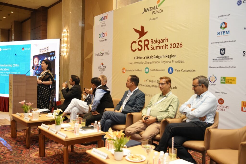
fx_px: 232
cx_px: 123
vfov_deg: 38.9
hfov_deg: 55.8
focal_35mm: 34
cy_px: 82
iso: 1600
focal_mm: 34
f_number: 4.5
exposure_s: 1/200
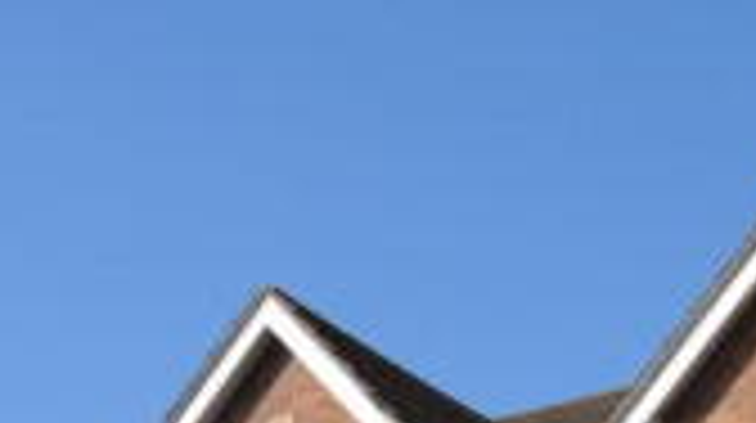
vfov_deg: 10.3
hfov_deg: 19.4
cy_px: 907
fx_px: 2122
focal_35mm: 106
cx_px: 830
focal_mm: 6
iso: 80
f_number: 3.2
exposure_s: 1/1250
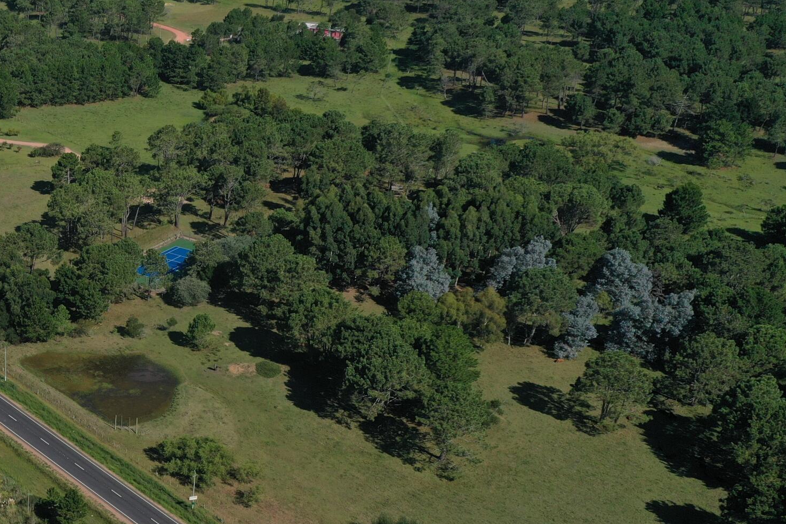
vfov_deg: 23.5
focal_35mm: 57
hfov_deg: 32.2
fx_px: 1244
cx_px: -6
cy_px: 395
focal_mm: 10.26
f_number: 6.3
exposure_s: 1/800
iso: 100
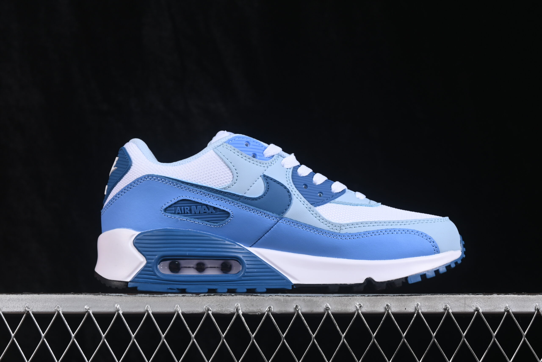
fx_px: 1129
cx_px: 271
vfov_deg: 18.2
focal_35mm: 75
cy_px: 181
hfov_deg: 27.0
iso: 160
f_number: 8
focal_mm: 50
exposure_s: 1/80
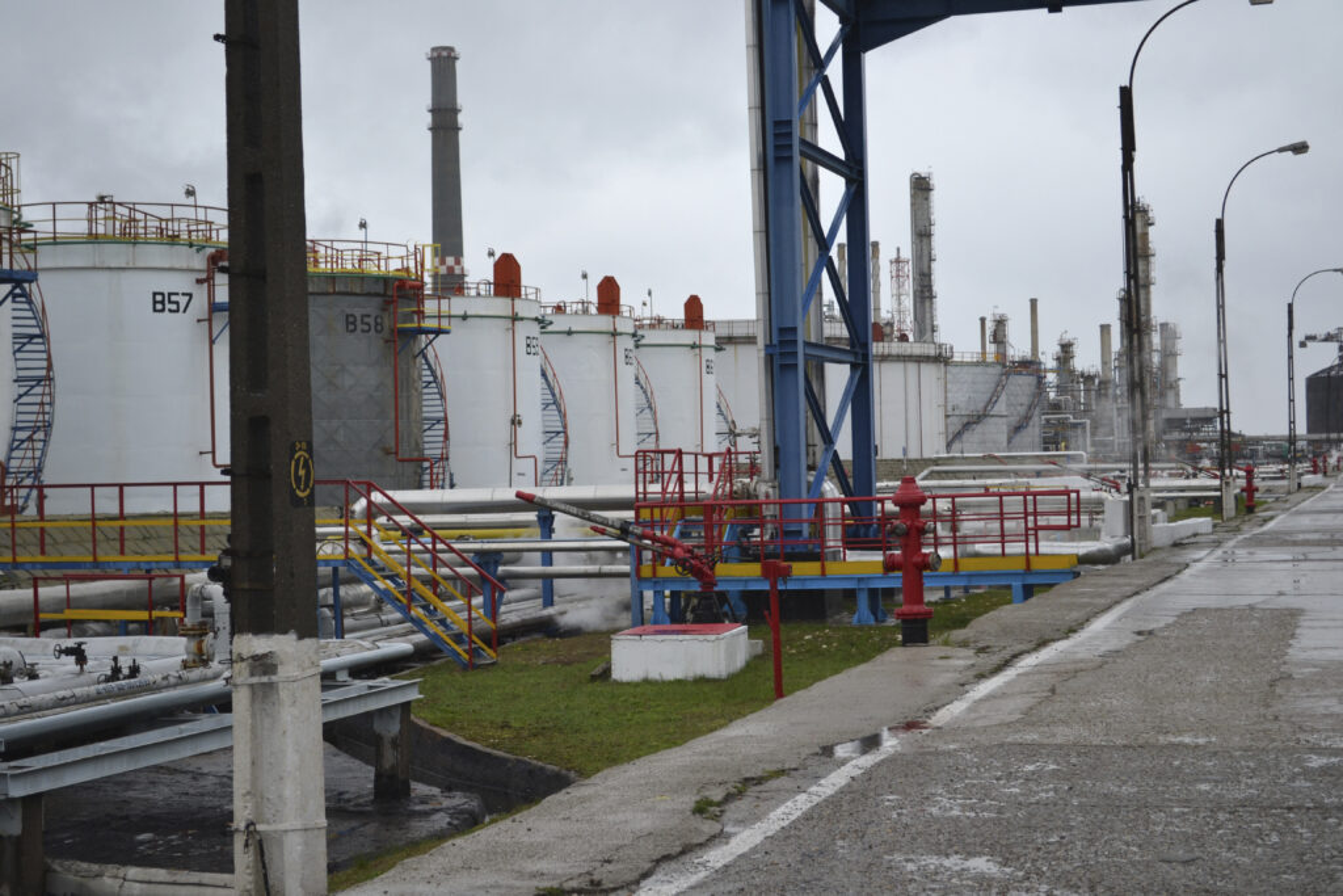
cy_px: 448
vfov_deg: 22.6
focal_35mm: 60
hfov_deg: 33.4
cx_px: 672
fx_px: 2238
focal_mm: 40
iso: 400
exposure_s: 1/500
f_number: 5.3
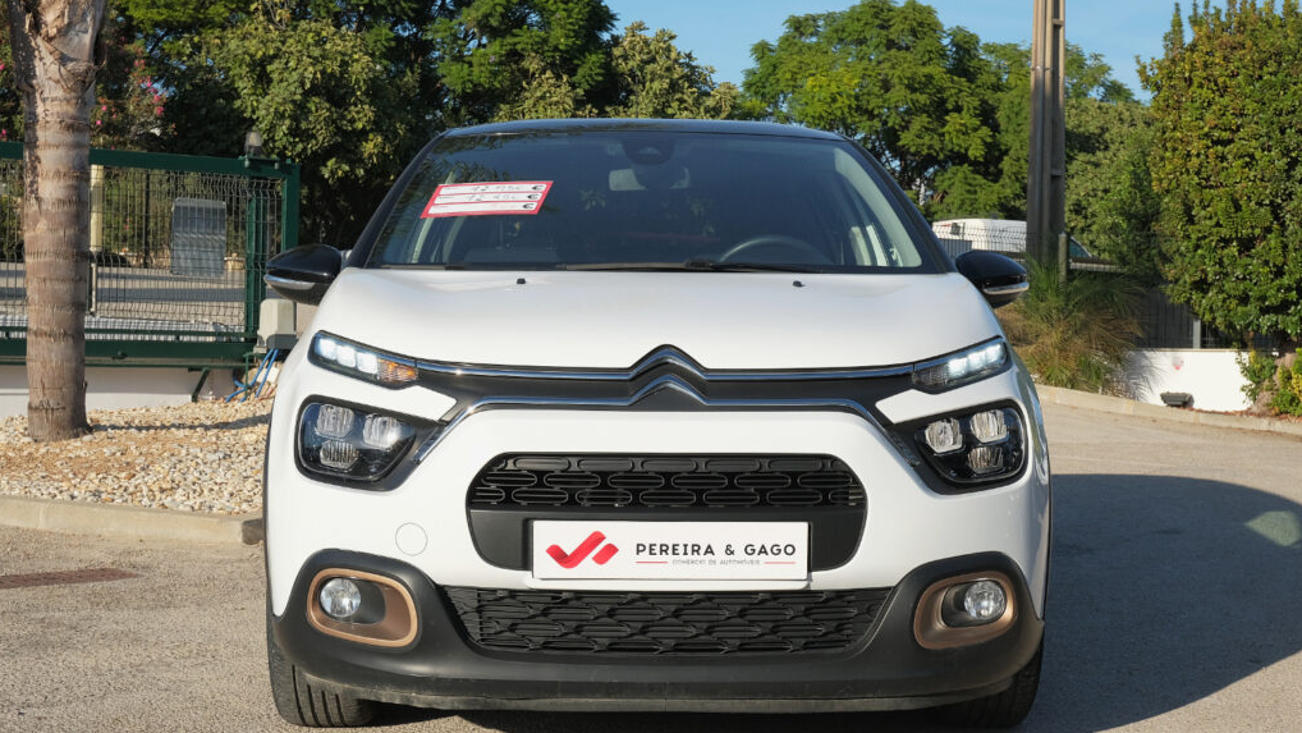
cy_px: 413
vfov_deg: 20.4
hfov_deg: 35.4
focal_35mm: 59
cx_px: 648
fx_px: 2037
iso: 160
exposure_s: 1/250
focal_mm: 37.4
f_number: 9
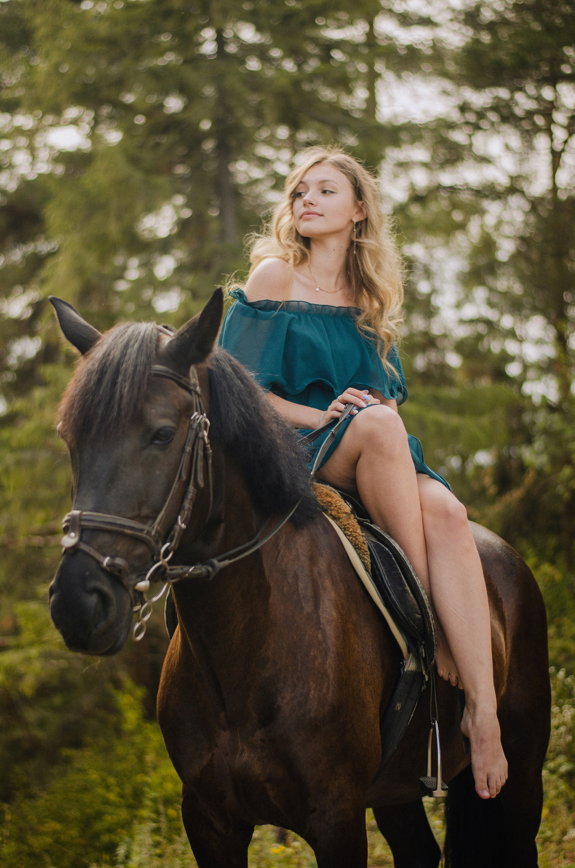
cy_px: 434
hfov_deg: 18.1
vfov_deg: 27.0
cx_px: 288
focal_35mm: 75
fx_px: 1805
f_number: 1.8
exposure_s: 1/500
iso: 100
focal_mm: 50
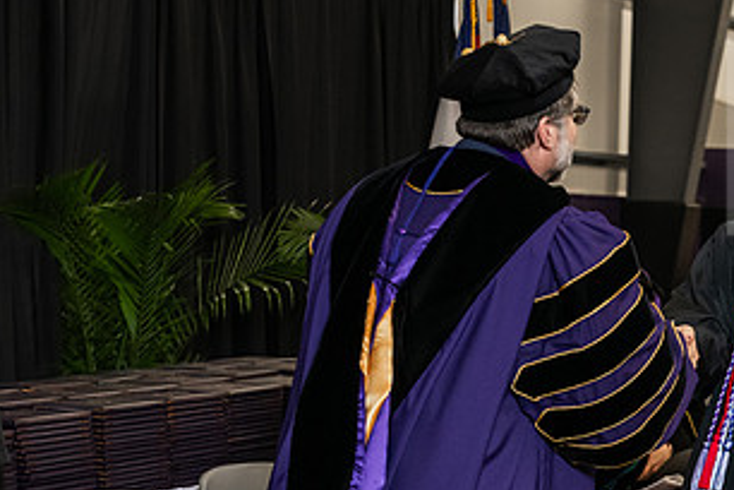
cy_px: 325
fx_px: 2161
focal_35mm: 106
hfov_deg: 19.0
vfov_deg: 12.9
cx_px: 655
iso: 2500
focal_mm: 56
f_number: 5
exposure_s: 1/200
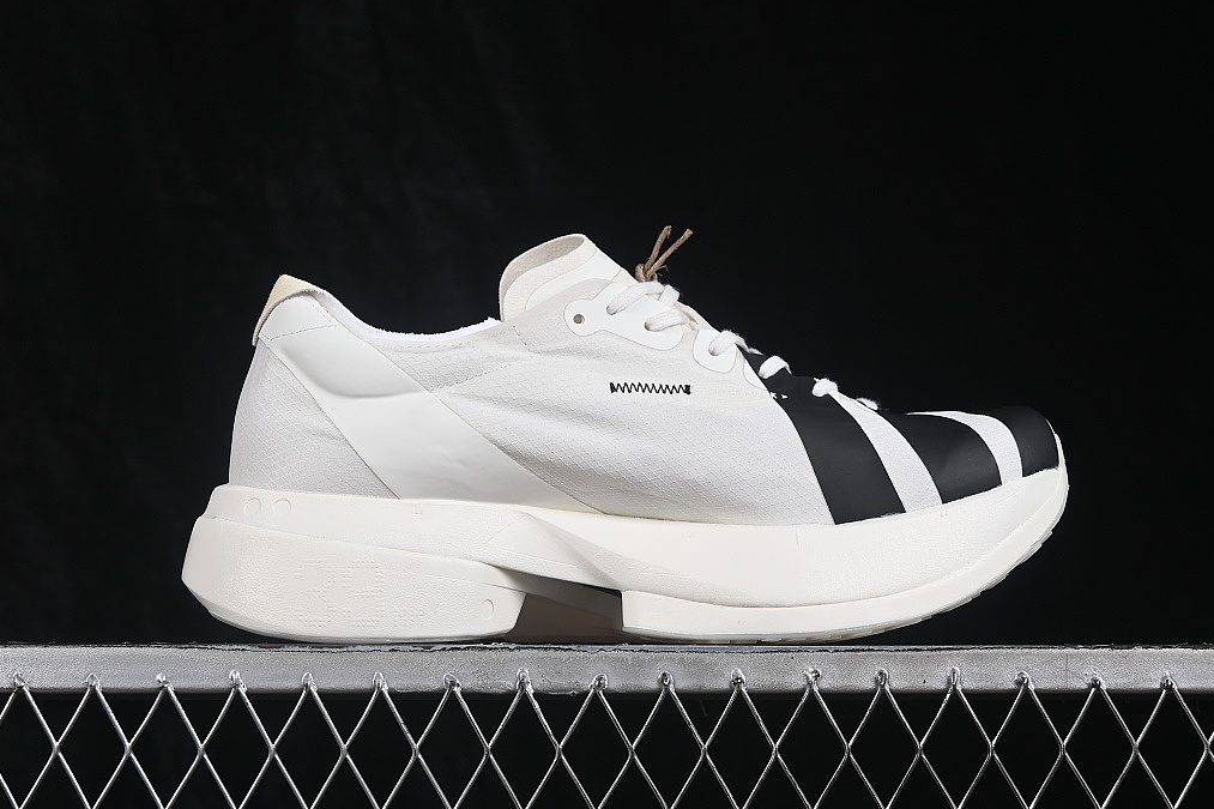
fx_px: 2697
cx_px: 628
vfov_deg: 17.1
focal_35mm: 80
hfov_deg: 25.4
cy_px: 379
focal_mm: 50
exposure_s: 1/80
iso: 160
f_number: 8
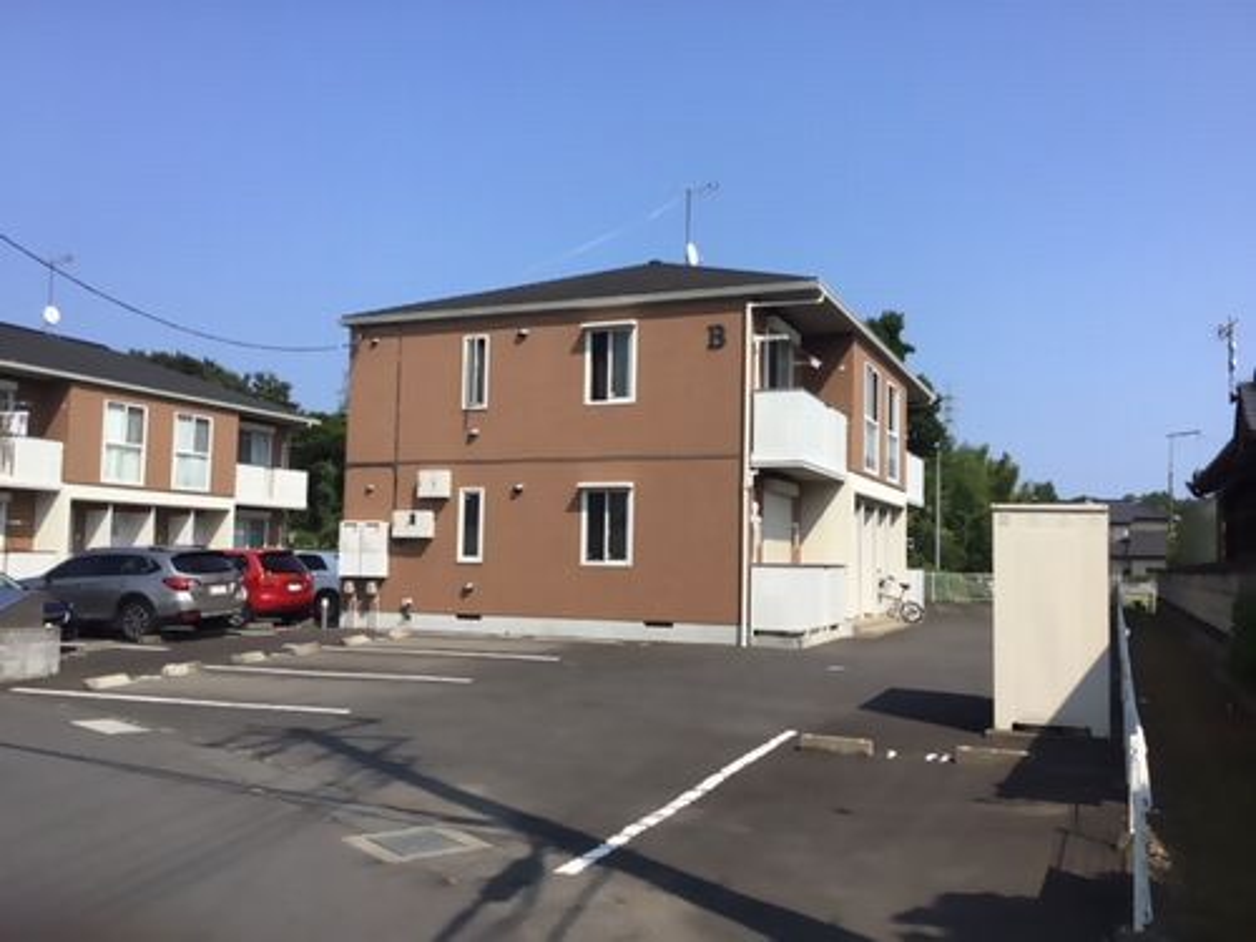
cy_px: 471
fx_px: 1125
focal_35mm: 31
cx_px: 628
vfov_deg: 45.4
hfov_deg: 58.4
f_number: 2.4
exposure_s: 1/1508
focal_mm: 3.3
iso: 25
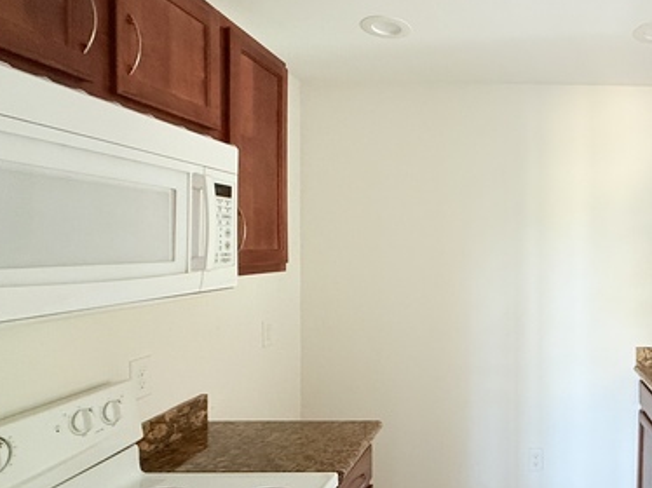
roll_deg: -0.1
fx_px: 471
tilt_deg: -0.4
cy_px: 244
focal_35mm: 25
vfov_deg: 54.8
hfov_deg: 63.1
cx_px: 527
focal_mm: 2.22
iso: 320
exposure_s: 1/88
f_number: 2.2
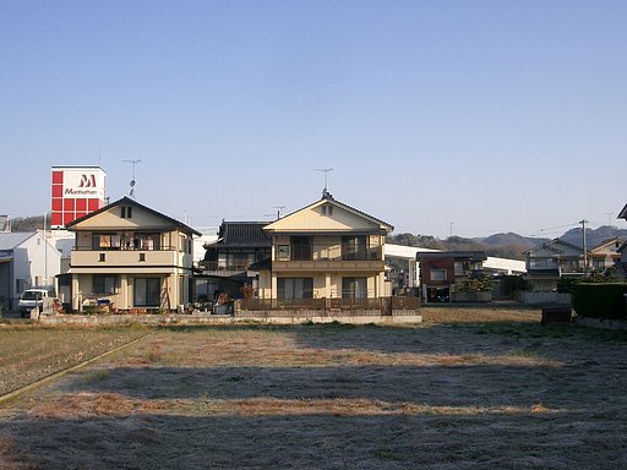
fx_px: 888
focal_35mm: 49
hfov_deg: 38.9
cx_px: 314
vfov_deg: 29.7
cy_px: 235
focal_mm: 8.2
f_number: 5
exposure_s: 1/200
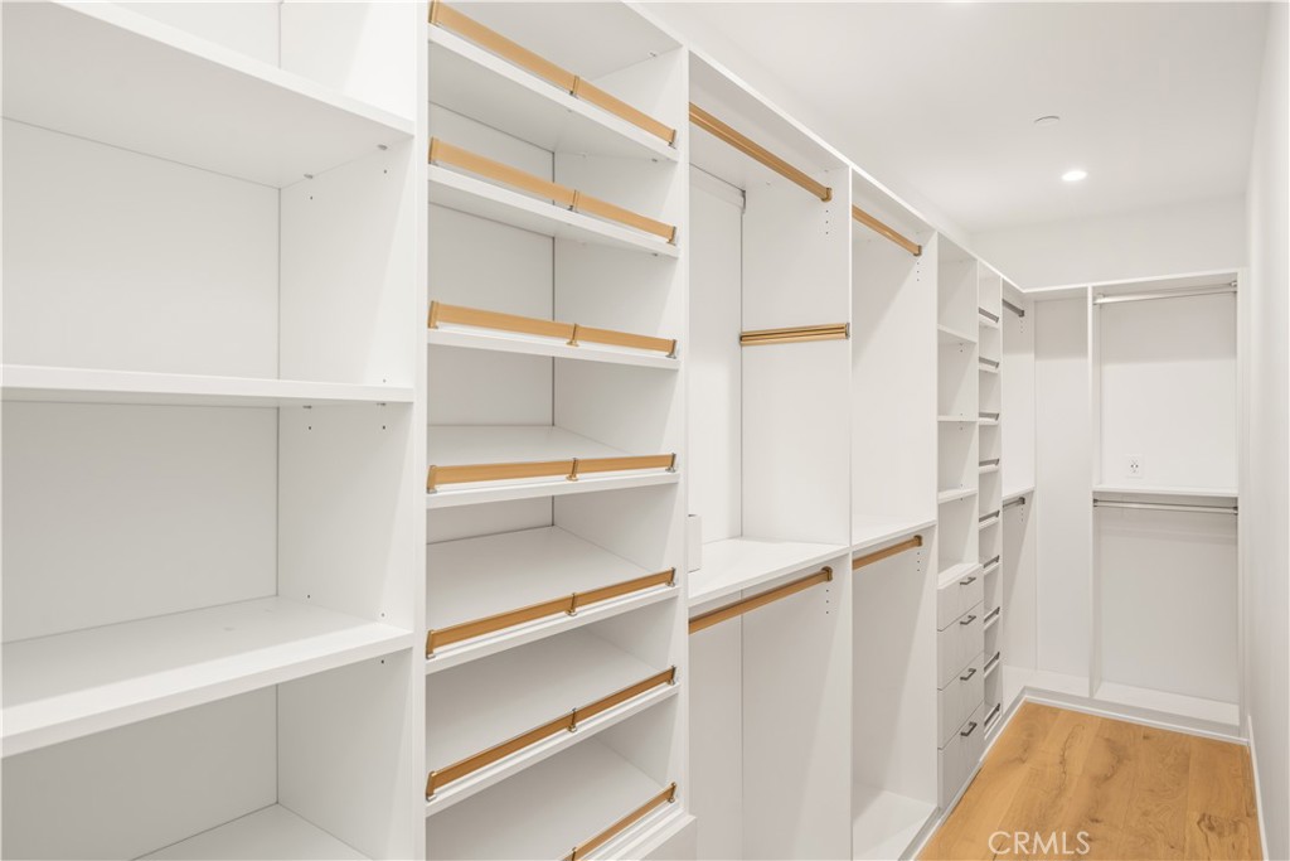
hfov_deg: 84.0
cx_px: 645
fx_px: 717
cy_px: 430
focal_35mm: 20
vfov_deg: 61.9
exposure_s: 1/4
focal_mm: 20
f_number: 6.3
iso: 100
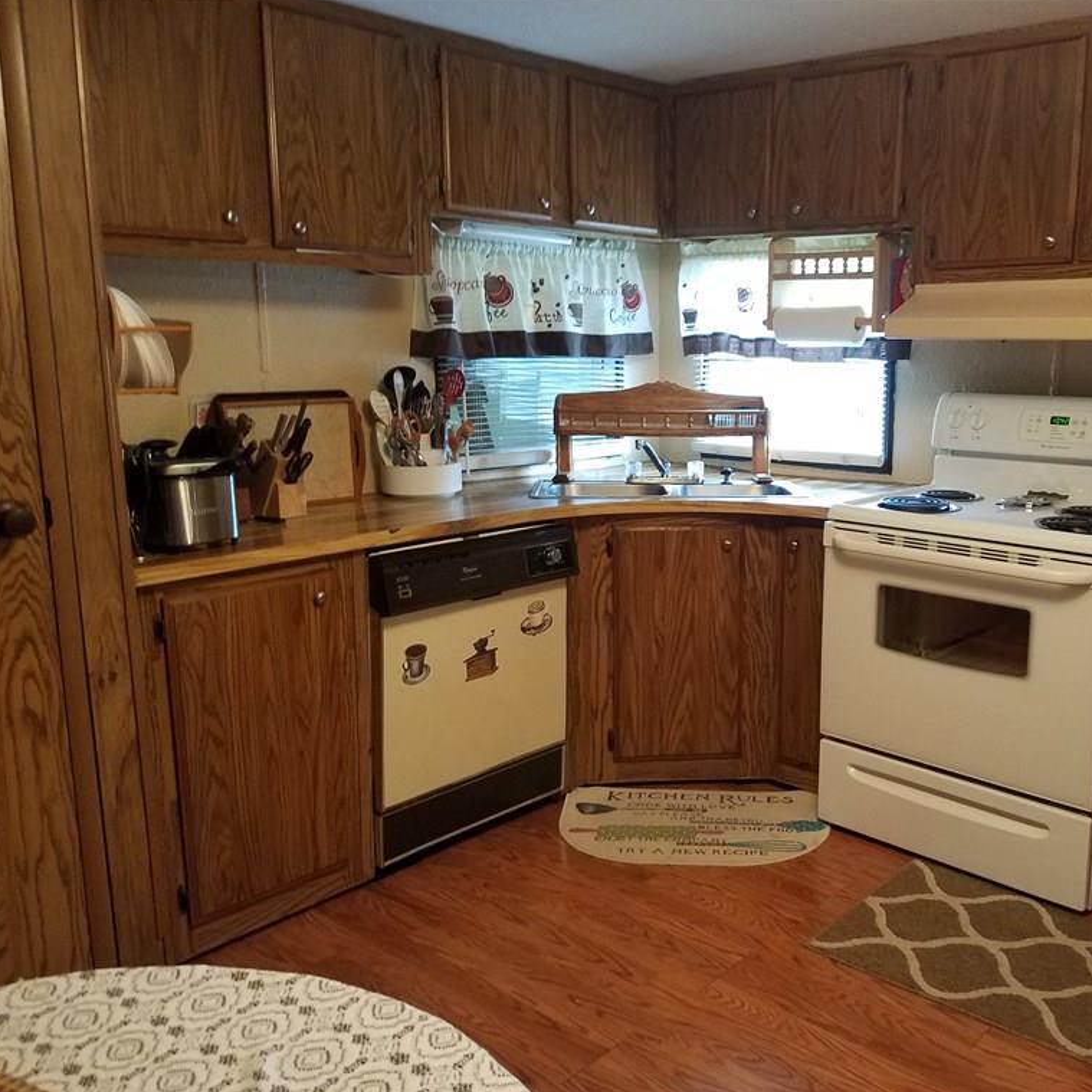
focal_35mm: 31
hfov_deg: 51.8
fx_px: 1106
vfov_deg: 52.5
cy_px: 544
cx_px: 705
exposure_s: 1/12
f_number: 1.7
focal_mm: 4.2
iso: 200
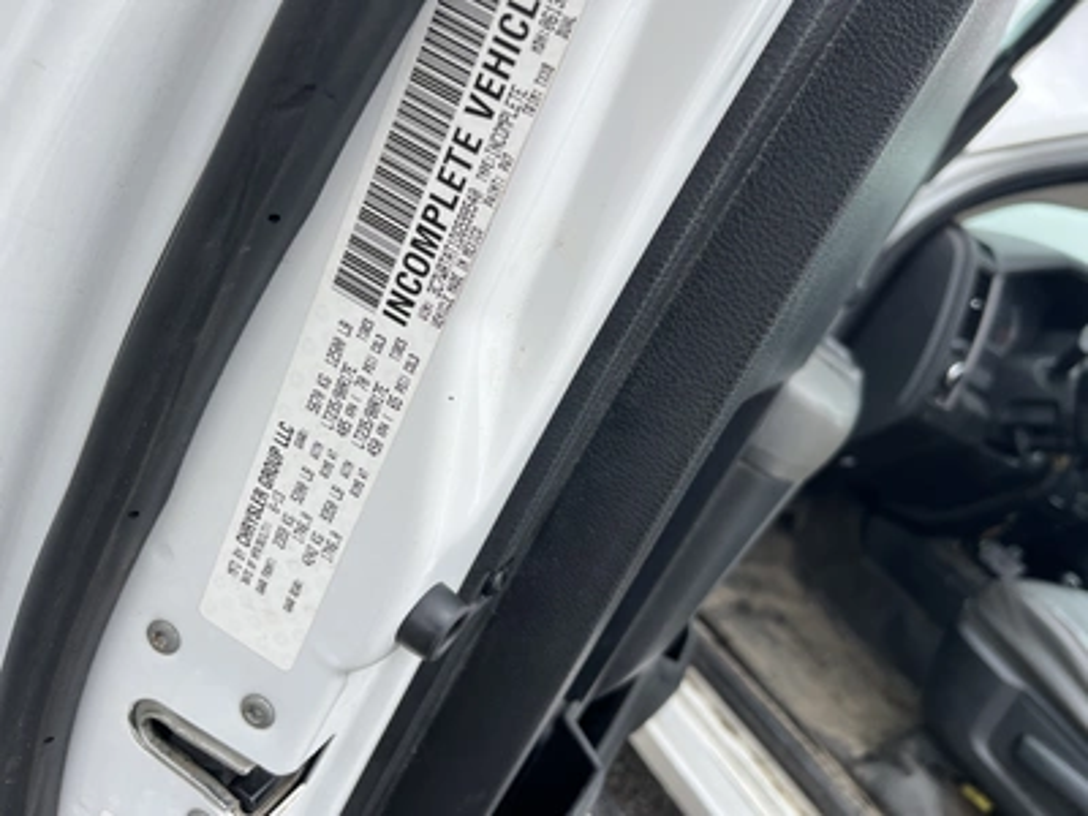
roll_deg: -32.3
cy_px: 408
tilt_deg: -17.5
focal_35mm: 26
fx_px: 817
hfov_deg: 67.3
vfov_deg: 53.1
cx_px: 544
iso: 50
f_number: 1.6
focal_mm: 5.1
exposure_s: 1/967
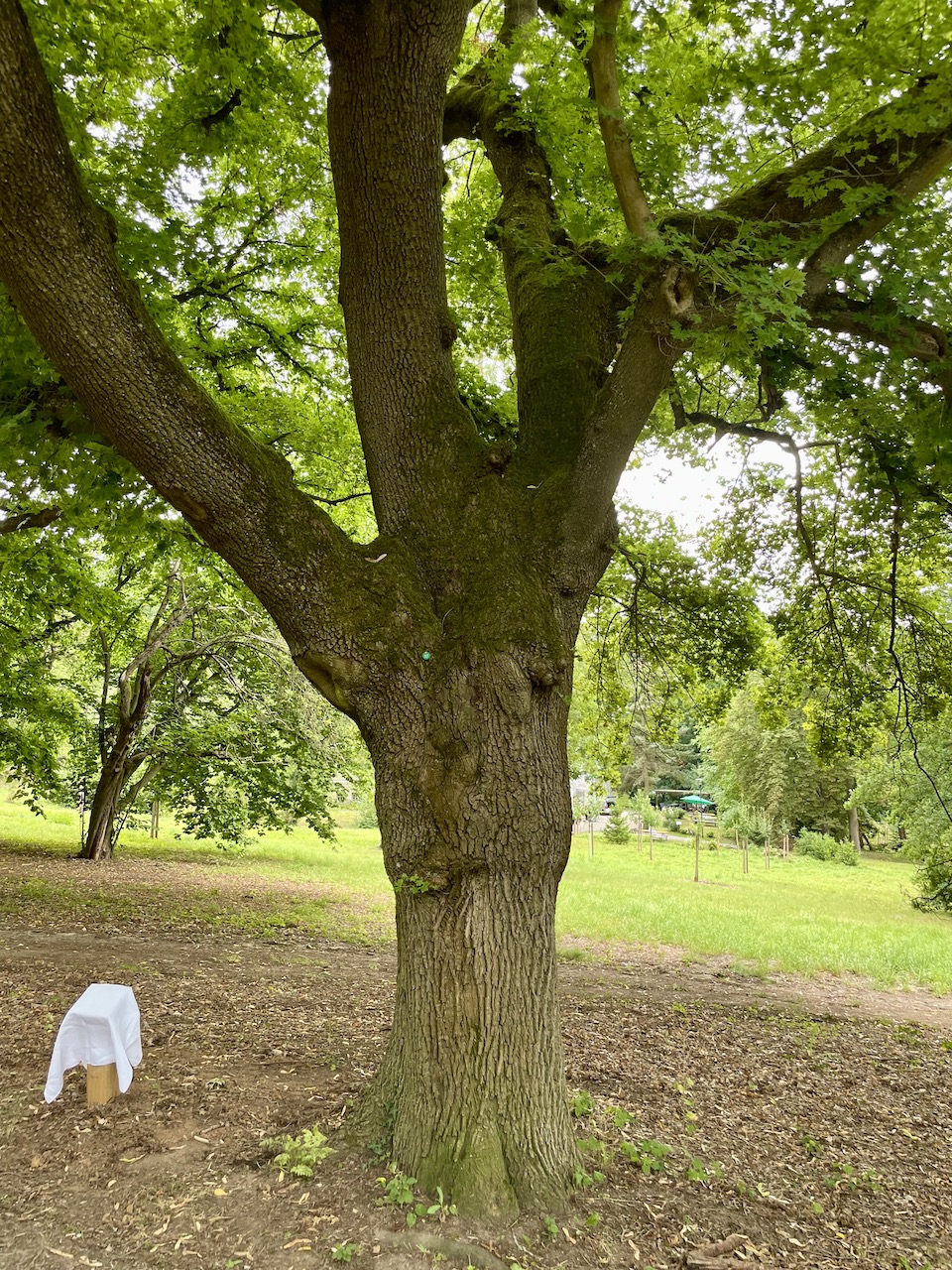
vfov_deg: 67.3
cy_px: 635
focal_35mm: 26
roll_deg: +2.6
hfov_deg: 53.1
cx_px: 476
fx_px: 953
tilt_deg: +6.0
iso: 80
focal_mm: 4.2
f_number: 1.6
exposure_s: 1/121
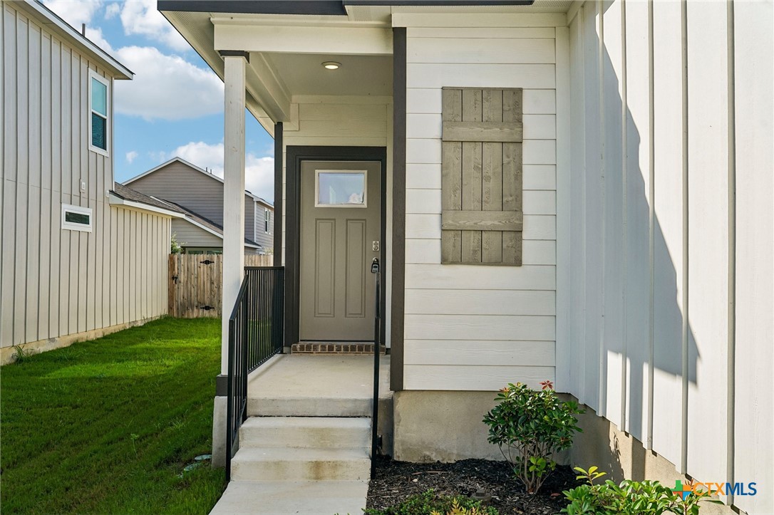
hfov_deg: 54.5
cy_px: 258
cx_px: 387
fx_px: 752
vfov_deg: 37.8
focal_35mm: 35
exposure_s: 1/400
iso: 200
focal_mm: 35
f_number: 8
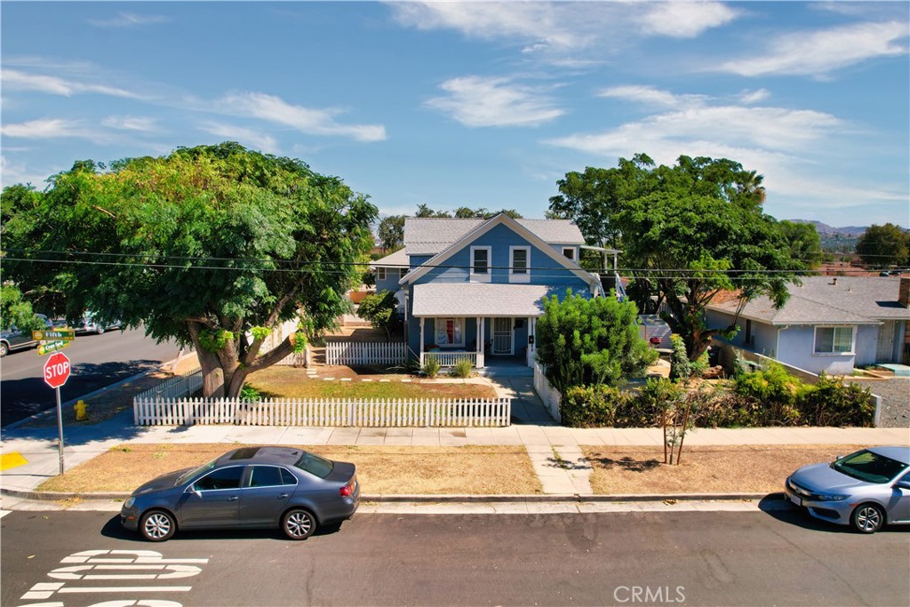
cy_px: 304
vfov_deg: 57.2
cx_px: 455
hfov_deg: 78.6
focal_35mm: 22
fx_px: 556
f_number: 2.8
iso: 110
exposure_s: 1/30
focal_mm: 8.38
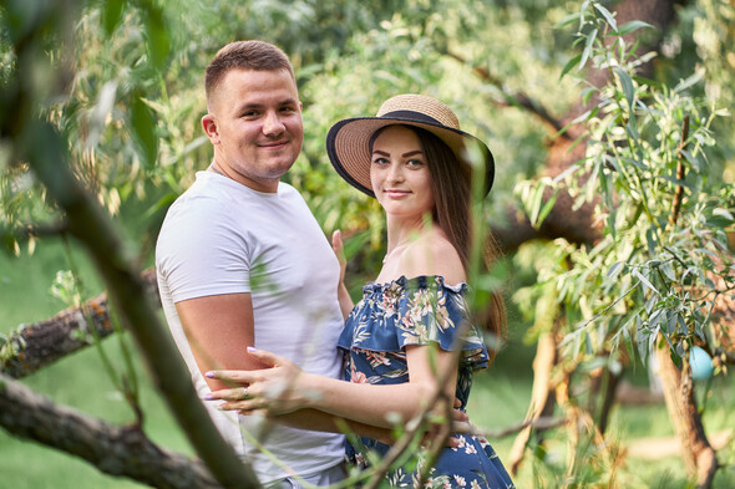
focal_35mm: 85
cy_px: 244
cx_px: 368
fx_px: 1735
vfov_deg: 16.1
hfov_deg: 23.9
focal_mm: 85
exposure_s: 1/320
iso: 200
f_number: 1.8
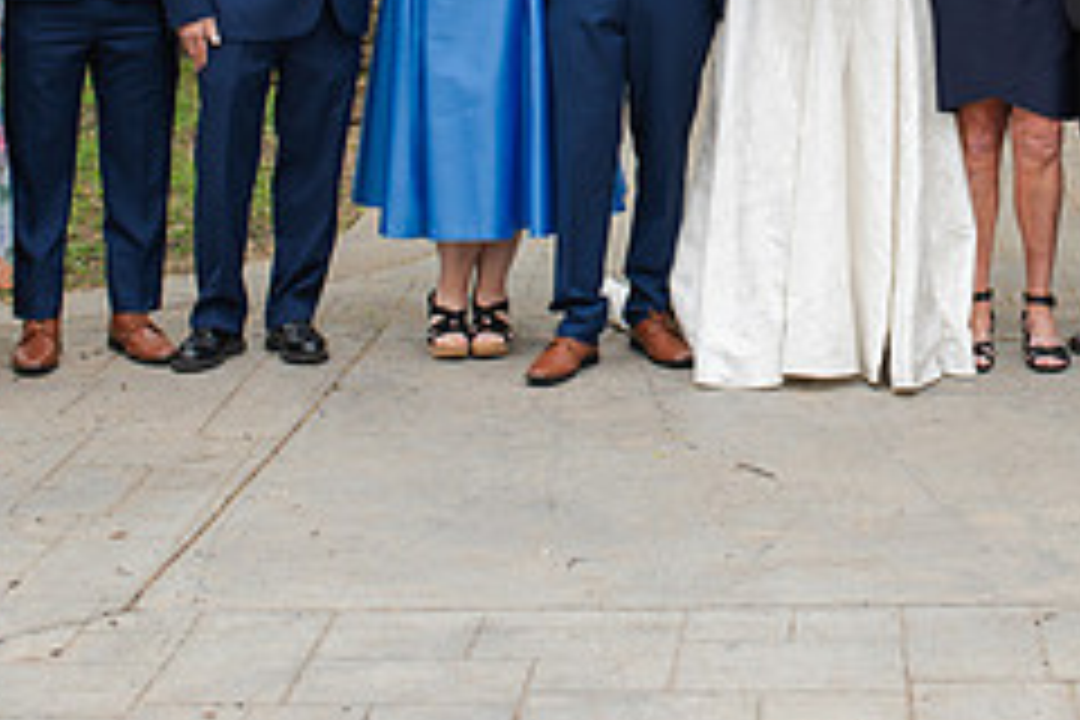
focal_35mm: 93
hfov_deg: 21.6
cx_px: 864
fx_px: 2790
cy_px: -114
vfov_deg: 14.3
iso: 180
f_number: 3.2
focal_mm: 35
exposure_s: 1/320
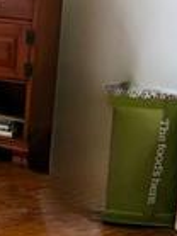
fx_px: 983
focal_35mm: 144
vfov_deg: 13.7
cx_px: -308
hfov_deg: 8.9
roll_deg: +1.7
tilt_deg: -15.5
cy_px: 80
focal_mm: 5.96
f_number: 1.6
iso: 160
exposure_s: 1/60
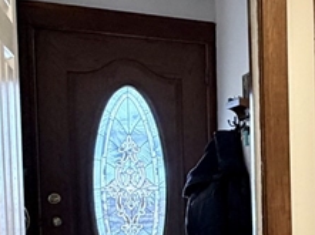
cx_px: 523
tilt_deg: -2.7
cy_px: 179
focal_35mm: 65
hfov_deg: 22.1
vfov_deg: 22.3
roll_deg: +0.1
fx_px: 591
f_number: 2.2
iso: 250
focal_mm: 2.22
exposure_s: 1/60
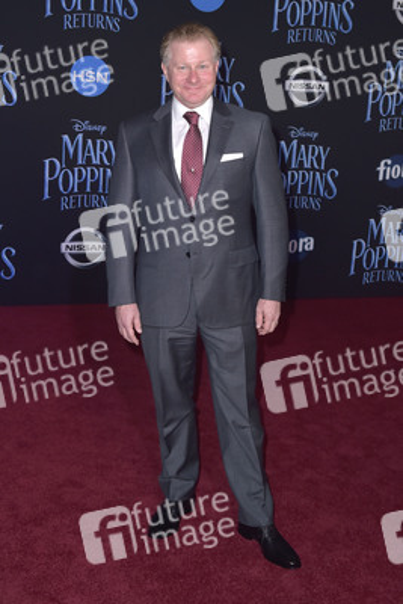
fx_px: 755
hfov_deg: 29.9
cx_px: 202
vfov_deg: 43.6
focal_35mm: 45
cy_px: 302
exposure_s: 1/250
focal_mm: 45
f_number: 6.3
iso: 400
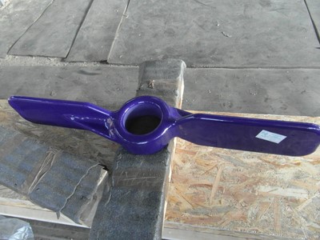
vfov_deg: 56.8
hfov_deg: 71.6
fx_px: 222
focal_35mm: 24
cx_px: 160
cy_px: 120
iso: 480
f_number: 3.2
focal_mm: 4
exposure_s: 1/30
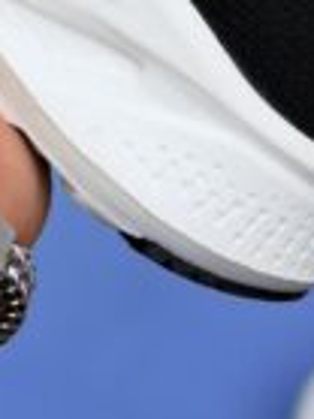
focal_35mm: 199
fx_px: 2411
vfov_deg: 9.5
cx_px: 20
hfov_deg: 7.4
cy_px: -336
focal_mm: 6.76
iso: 64
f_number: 1.78
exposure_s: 1/340
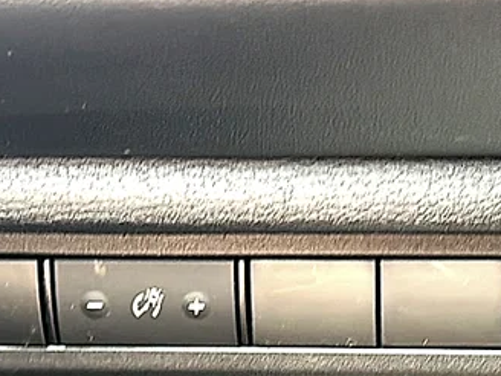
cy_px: 334
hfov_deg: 20.8
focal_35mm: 94
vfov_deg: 15.6
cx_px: 331
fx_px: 1360
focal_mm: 6.86
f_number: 1.78
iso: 80
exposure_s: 1/40
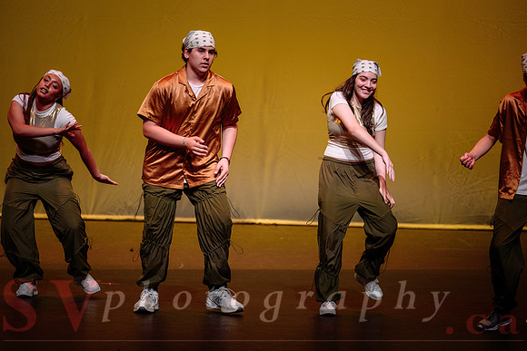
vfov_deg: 7.6
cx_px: 264
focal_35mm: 180
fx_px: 2635
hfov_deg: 11.4
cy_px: 176
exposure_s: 1/500
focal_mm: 180
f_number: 3.2
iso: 1250
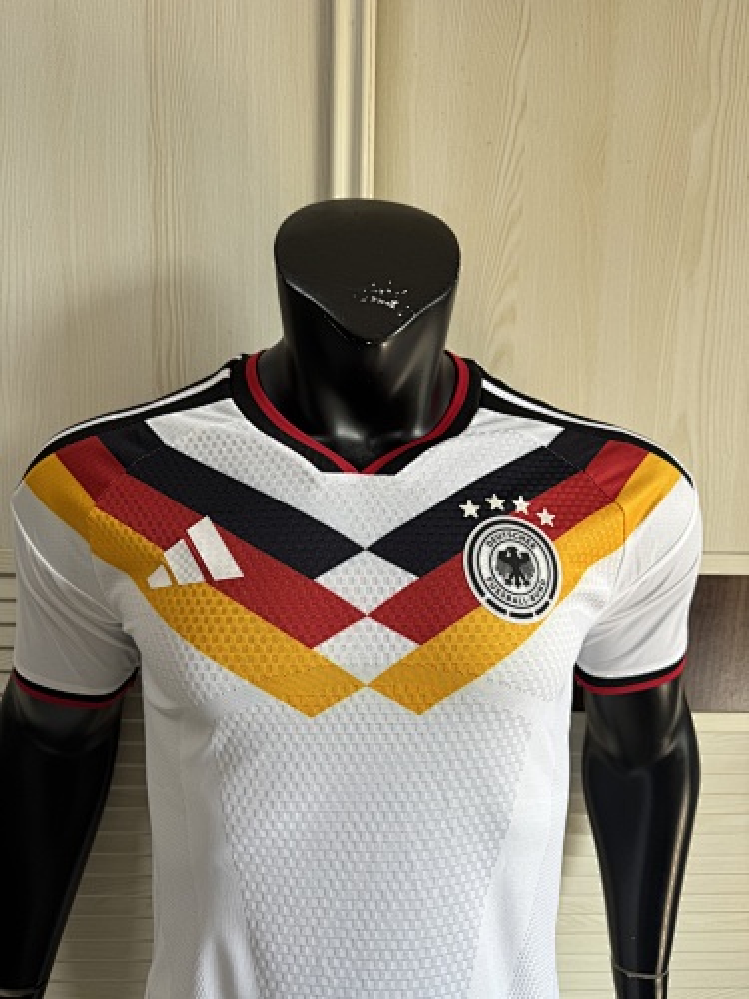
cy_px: 500
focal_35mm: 24
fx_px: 692
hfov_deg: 56.8
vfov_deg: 71.6
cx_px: 374
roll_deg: -1.3
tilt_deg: -8.6
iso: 64
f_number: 1.78
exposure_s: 1/149
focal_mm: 6.76
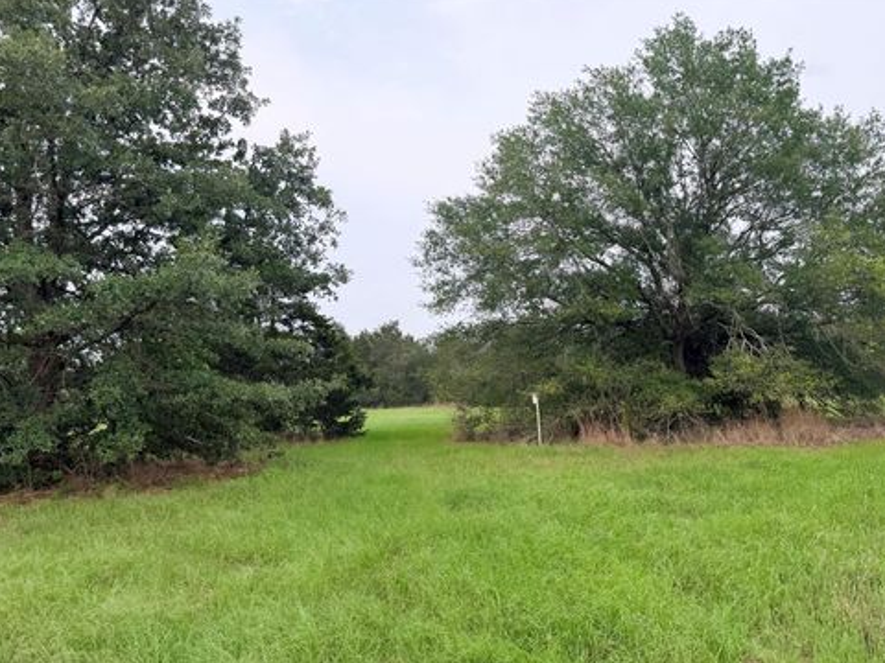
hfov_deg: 69.4
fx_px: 639
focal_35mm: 25
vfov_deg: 54.9
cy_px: 334
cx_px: 455
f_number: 1.78
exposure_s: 1/1139
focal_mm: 6.76
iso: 80
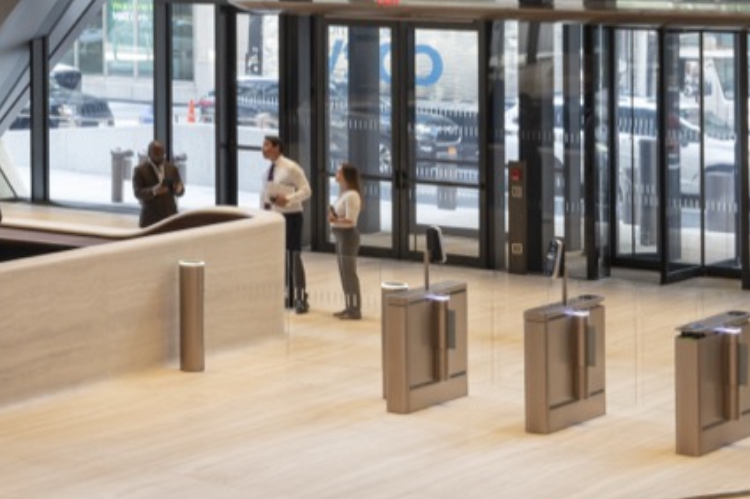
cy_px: -134
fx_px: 2665
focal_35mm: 128
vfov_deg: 10.5
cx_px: -522
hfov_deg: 14.4
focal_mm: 34
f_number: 8
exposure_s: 1/13
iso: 200
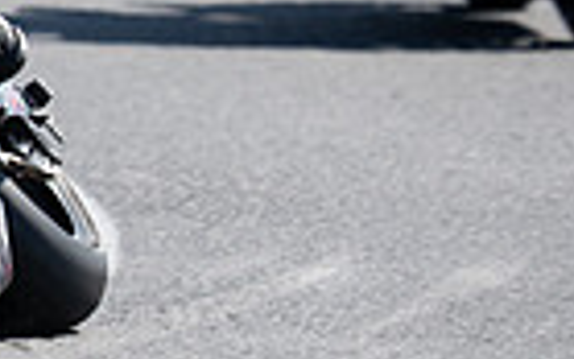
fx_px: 26714
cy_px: -93
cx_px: -553
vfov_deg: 0.8
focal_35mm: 1707
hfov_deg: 1.2
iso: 100
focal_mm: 400
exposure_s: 1/400
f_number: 5
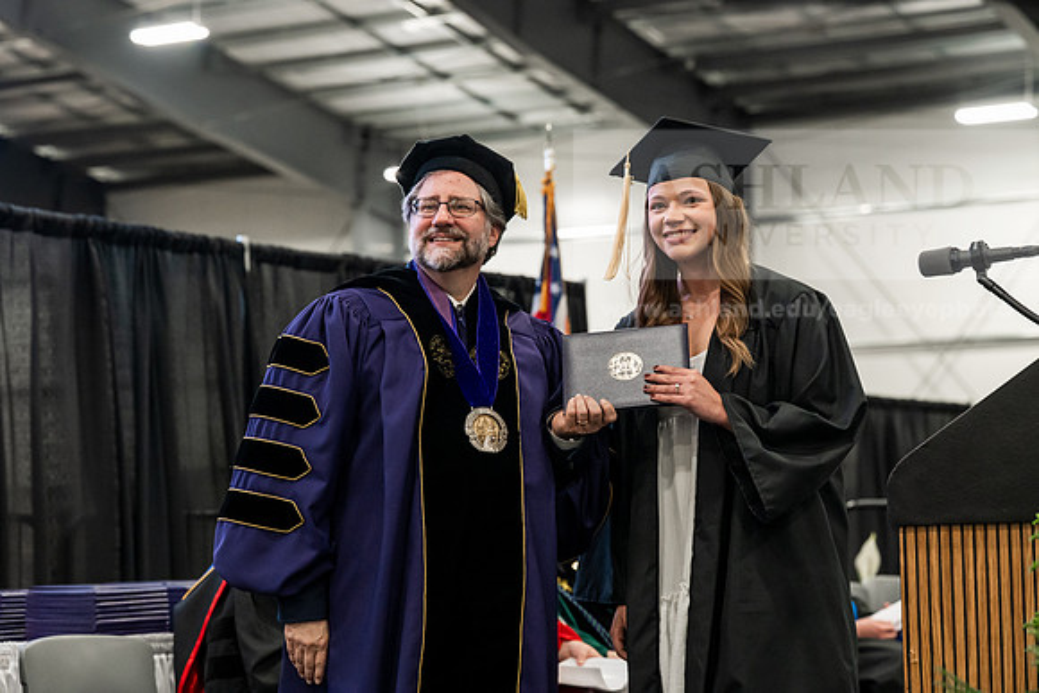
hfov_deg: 23.6
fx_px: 2483
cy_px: 346
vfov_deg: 15.9
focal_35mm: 86
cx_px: 520
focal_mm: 86
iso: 4000
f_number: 4.5
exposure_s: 1/200
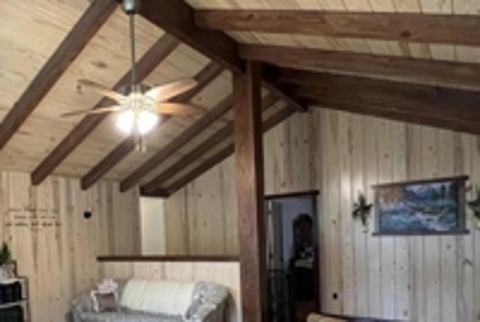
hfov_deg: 65.3
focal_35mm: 27
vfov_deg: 46.0
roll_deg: +2.9
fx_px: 361
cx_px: 156
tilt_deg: -2.9
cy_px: 250
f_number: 1.8
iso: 640
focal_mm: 1.57
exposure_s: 1/60
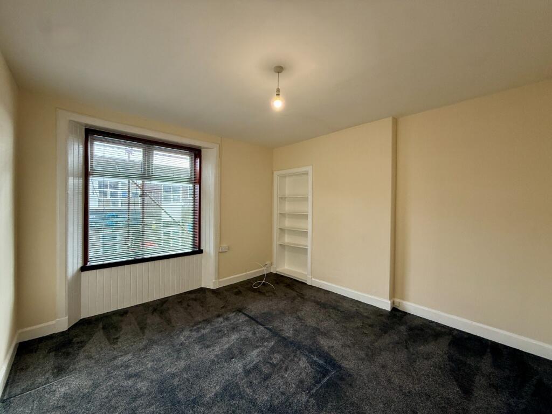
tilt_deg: -0.1
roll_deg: -0.9
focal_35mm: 14
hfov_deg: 102.1
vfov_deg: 85.7
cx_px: 276
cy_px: 207
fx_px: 223
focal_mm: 2.22
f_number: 2.2
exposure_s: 1/99
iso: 160
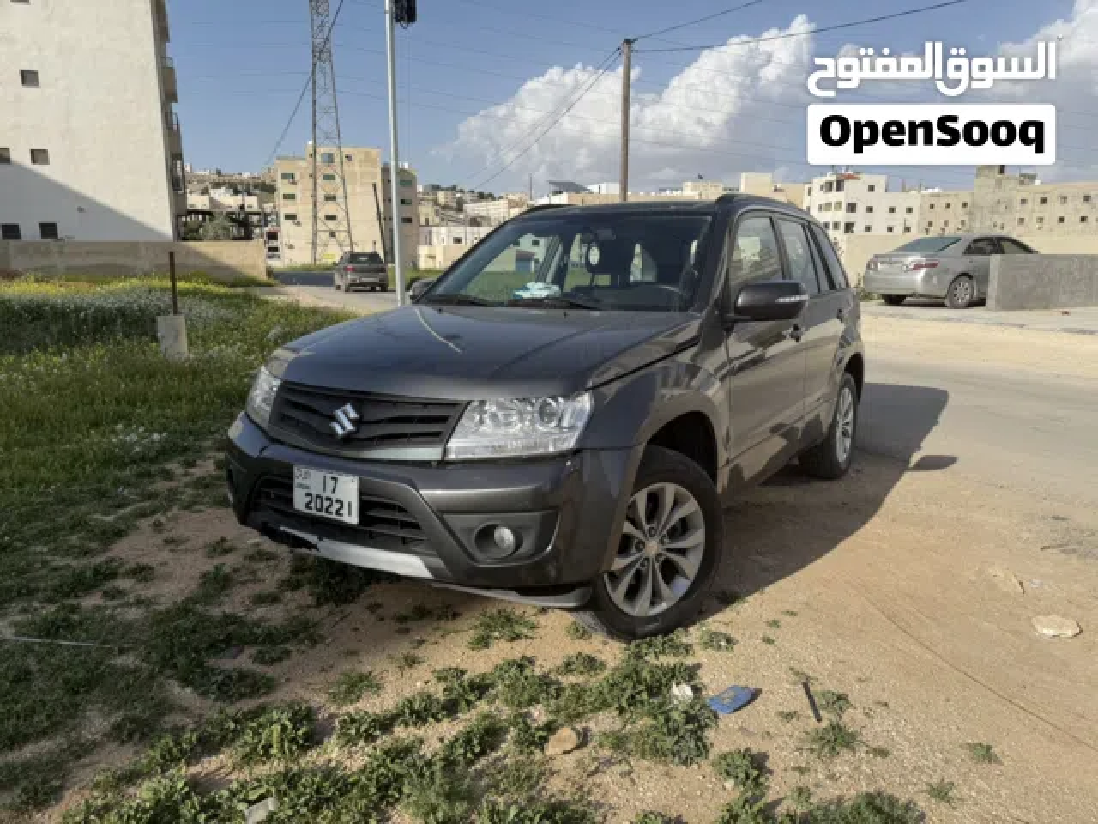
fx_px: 761
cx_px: 549
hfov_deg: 71.6
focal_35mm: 24
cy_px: 412
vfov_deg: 56.8
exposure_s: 1/5319
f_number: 1.78
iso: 80
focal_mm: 6.76
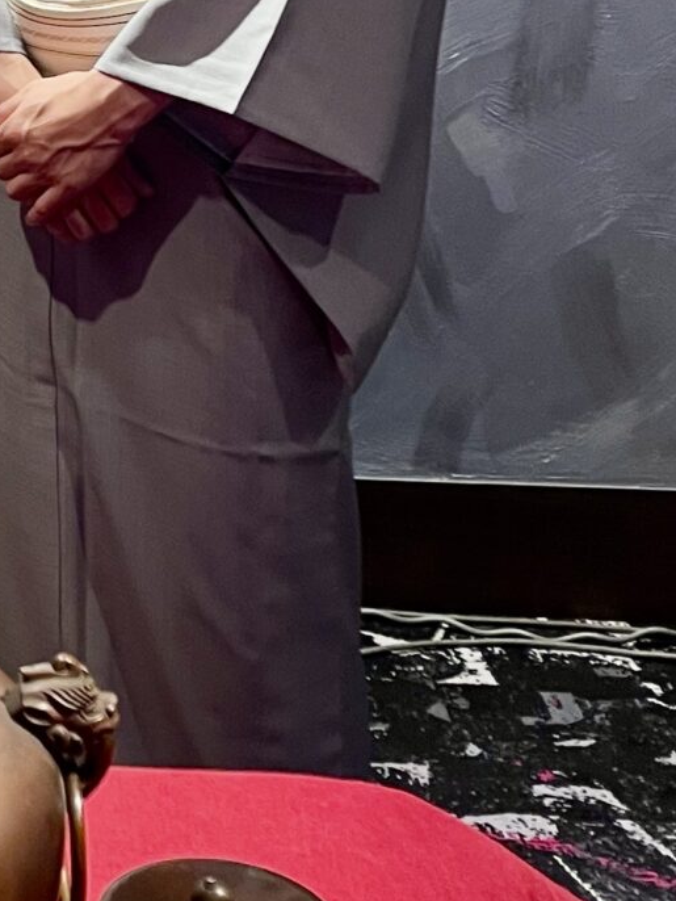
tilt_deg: -9.6
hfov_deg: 14.1
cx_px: -394
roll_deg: +1.3
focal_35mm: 97
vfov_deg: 19.5
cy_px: -33
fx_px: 2524
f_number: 1.6
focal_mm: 4.2
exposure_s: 1/50
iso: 80
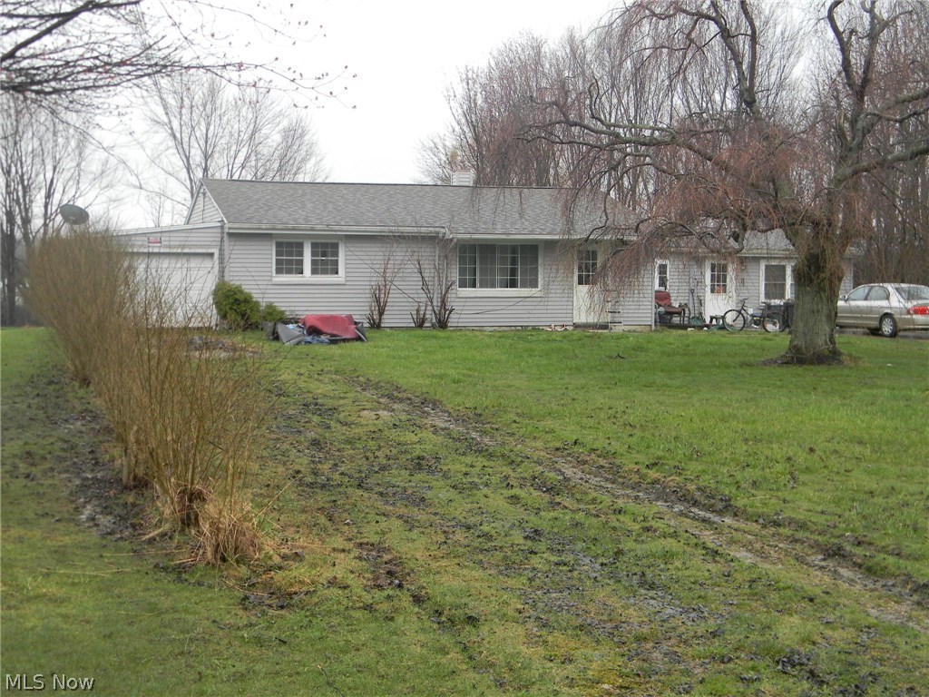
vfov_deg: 30.9
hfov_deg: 40.4
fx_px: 1261
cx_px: 464
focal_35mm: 47
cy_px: 348
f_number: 3.9
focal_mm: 8.6
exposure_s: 1/124
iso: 108
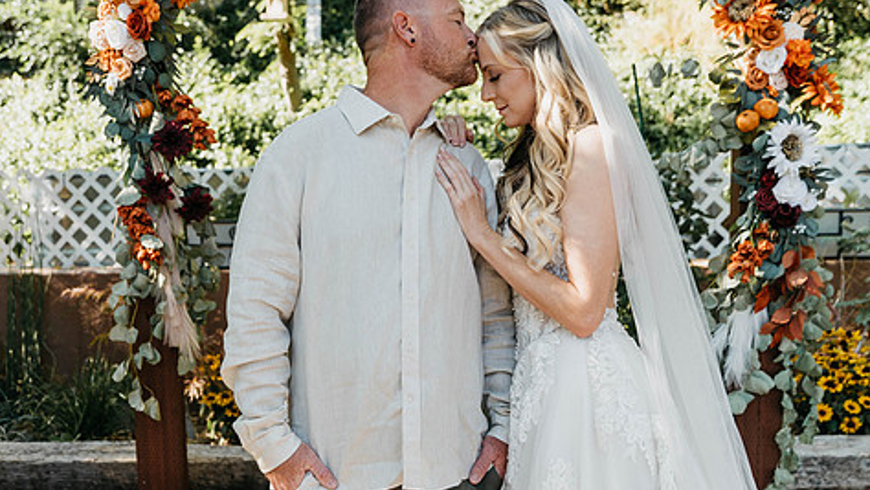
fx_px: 946
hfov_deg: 49.1
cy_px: 274
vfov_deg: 29.0
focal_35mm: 41
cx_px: 356
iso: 160
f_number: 2.8
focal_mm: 32
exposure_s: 1/500
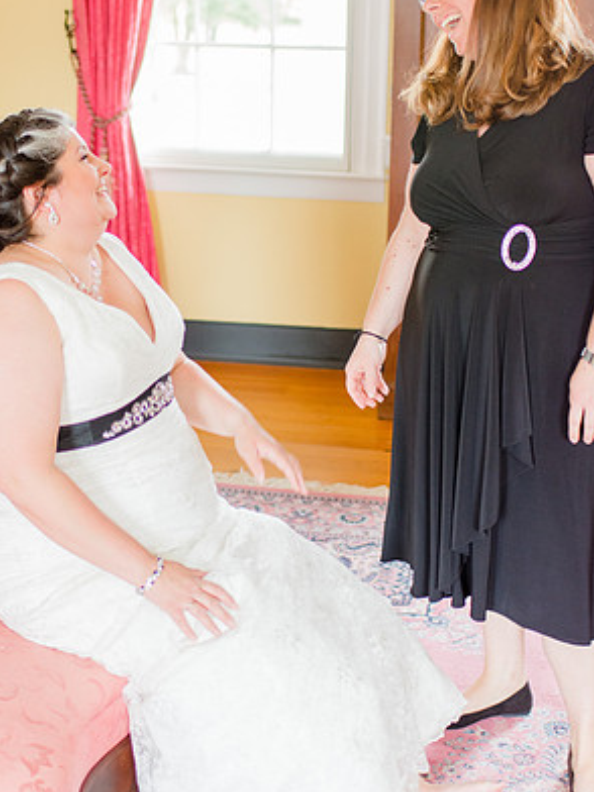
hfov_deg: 25.2
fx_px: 1327
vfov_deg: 33.2
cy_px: 350
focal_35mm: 58
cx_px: 301
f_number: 2
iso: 800
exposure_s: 1/100
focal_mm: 35
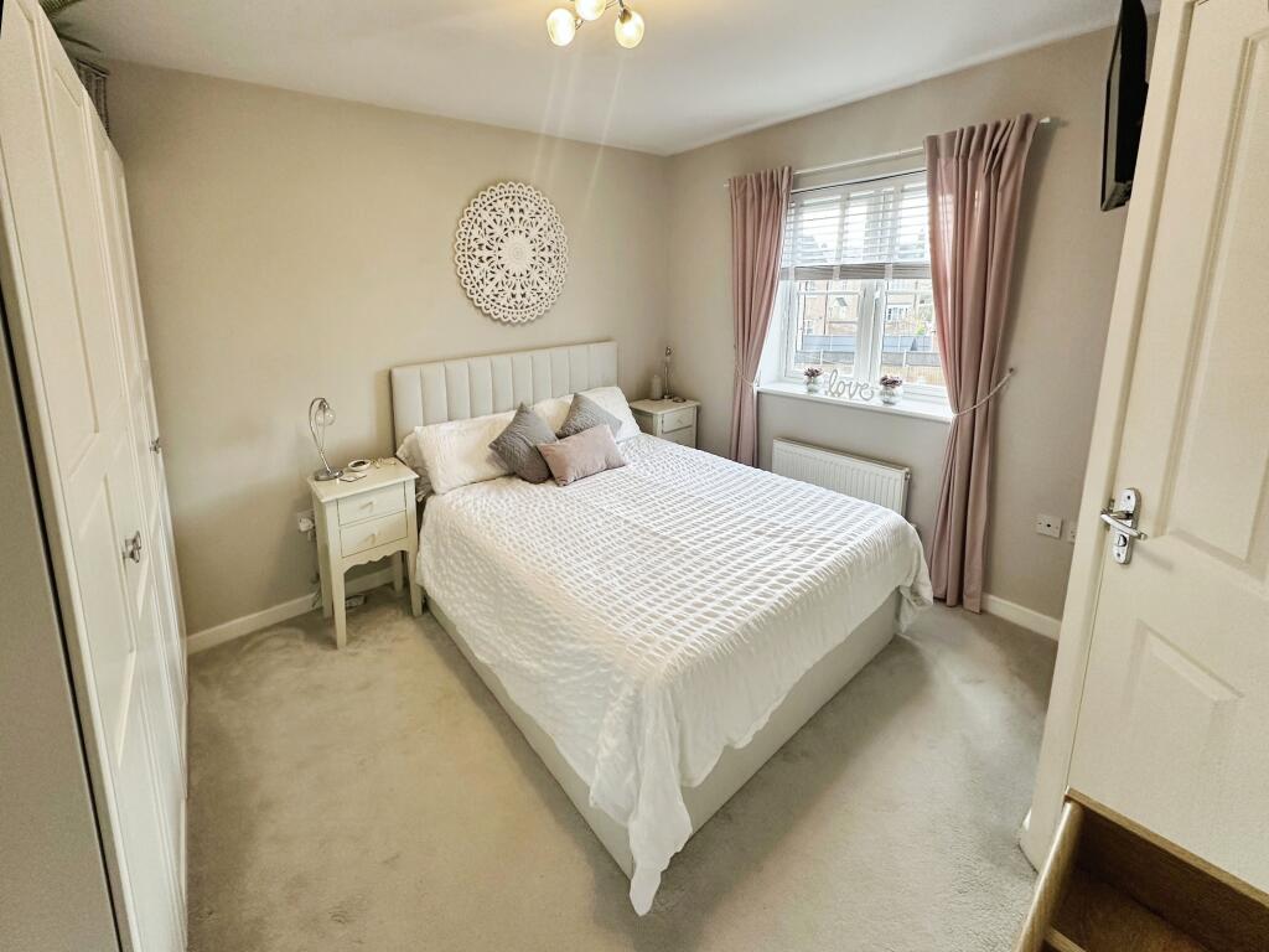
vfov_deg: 85.7
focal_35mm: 14
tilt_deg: -13.0
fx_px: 513
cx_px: 634
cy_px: 476
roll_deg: +1.7
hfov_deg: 102.1
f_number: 2.2
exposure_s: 1/99
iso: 160
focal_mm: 2.22
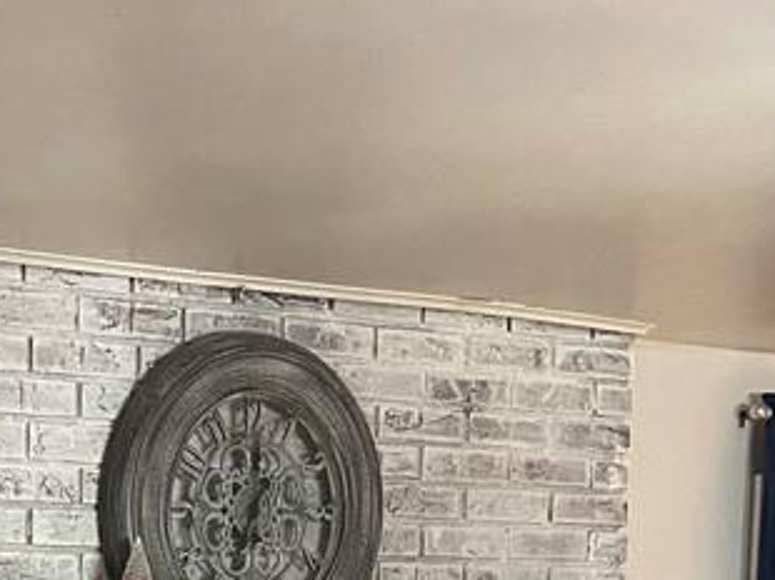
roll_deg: +1.2
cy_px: 928
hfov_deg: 20.7
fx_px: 1924
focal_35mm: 86
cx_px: -235
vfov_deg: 15.5
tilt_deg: -7.2
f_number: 1.6
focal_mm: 5.1
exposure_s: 1/30
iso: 500
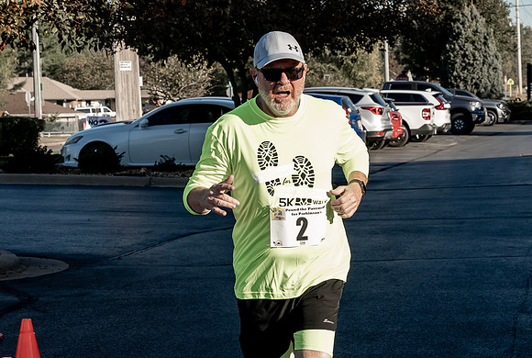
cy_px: 288
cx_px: 411
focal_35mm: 121
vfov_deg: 11.3
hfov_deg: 16.7
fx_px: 1796
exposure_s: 1/800
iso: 160
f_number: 4.5
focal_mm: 36
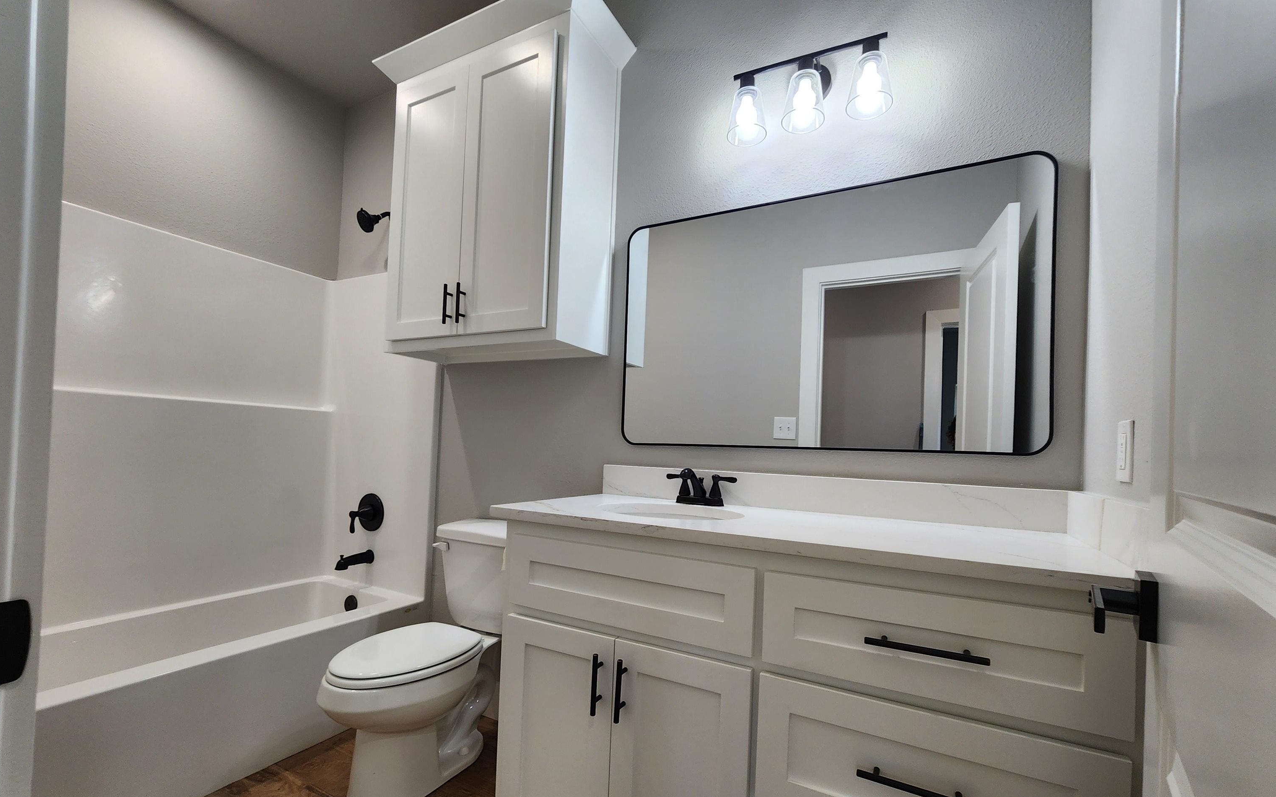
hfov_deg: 105.3
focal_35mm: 14
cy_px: 445
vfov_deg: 78.3
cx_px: 643
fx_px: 487
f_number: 2.2
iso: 125
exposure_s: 1/60
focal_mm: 2.2
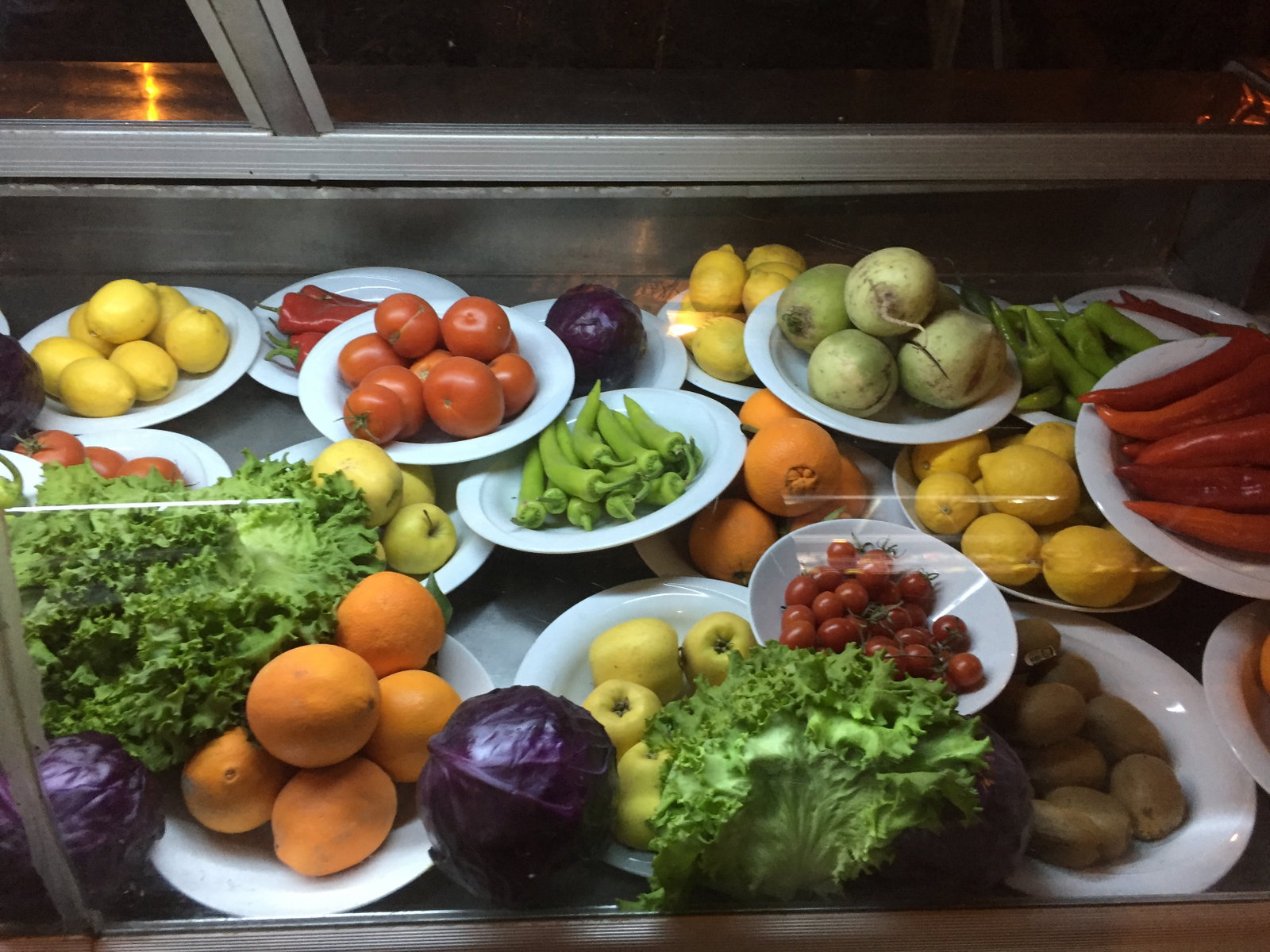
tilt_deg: -37.2
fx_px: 1064
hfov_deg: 61.7
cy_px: 476
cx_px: 635
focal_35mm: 29
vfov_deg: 48.2
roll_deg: -0.7
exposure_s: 1/33
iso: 200
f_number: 2.2
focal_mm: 4.15
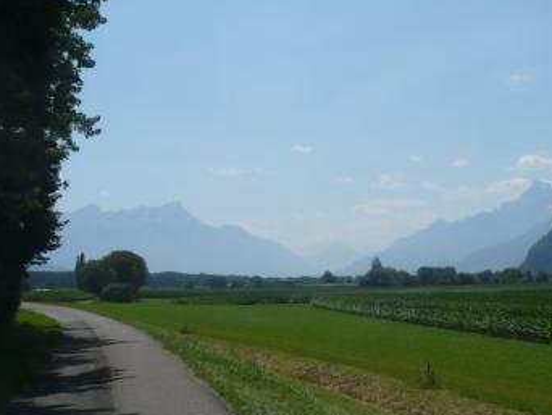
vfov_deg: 26.6
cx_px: 329
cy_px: 181
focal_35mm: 55
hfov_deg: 34.8
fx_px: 878
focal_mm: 7
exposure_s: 1/400
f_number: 8
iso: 100
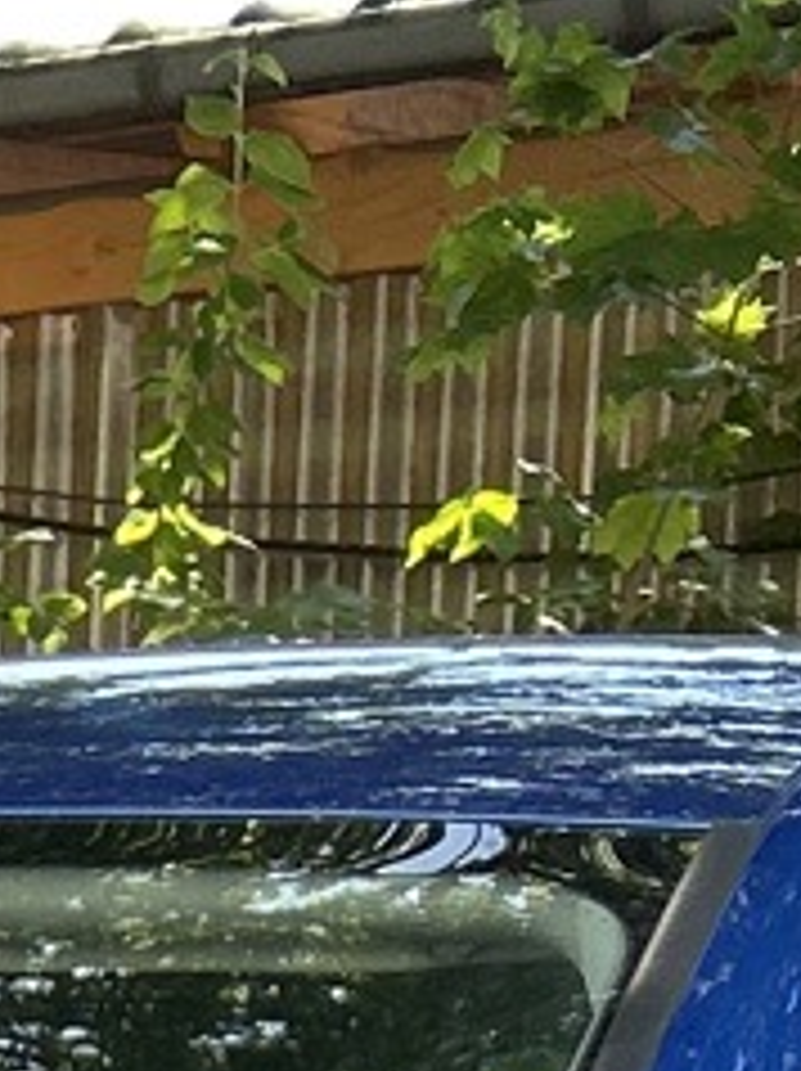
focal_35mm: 210
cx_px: -1314
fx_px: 6491
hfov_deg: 6.6
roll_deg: +1.3
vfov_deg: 8.1
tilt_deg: -16.7
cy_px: 3218
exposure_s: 1/418
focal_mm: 5.7
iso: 50
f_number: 1.5
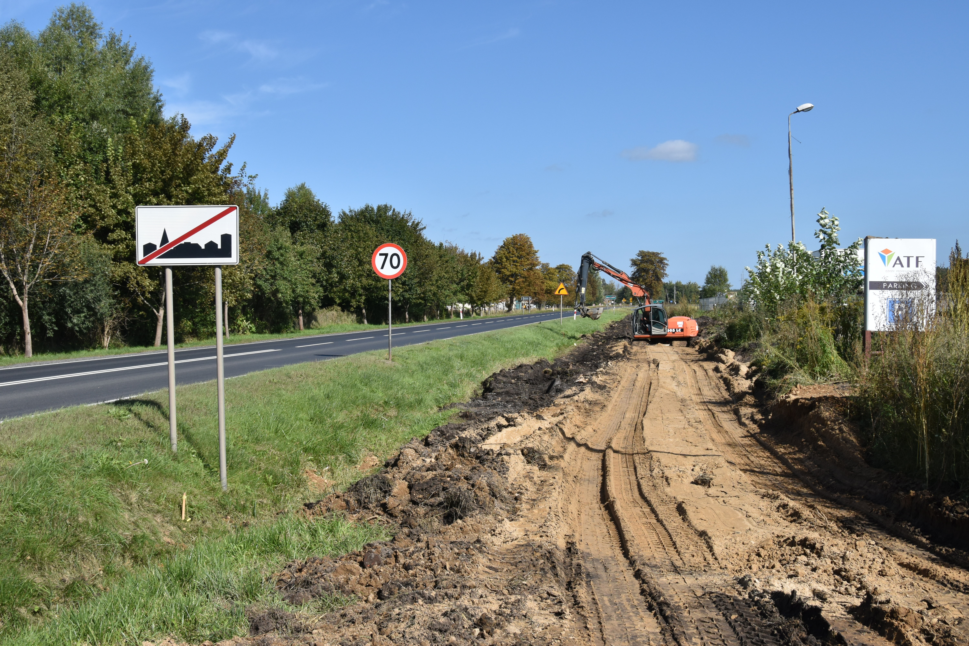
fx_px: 1050
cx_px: 484
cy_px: 323
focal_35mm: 39
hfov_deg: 49.6
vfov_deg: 34.2
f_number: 11
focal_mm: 26
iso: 360
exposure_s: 1/500
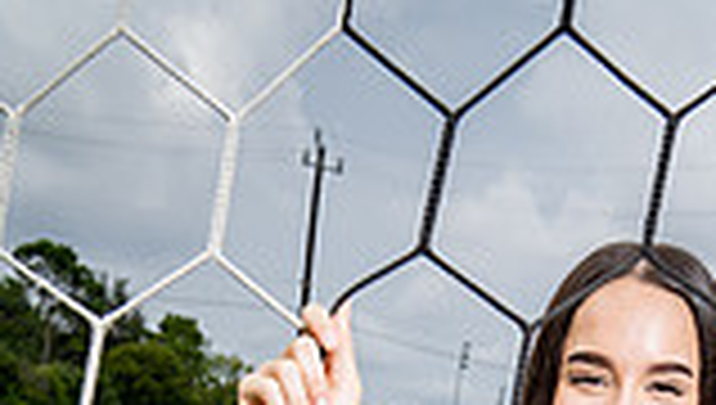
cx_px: 522
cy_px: 1004
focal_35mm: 71
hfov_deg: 29.3
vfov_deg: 12.7
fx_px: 1350
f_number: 6.3
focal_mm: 24
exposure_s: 1/250
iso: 100
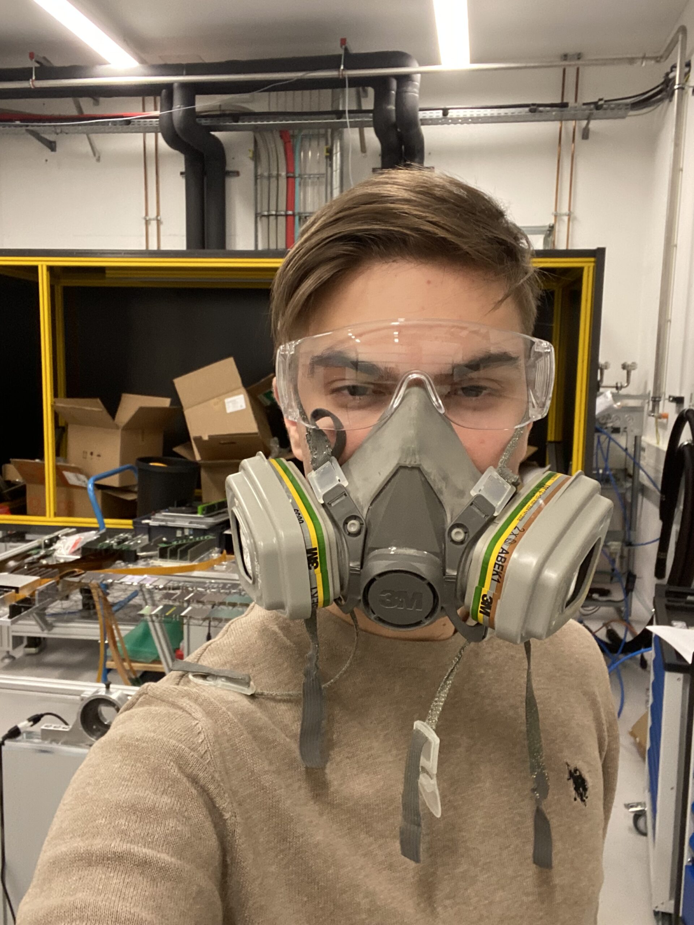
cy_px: 462
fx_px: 802
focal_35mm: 30
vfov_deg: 60.0
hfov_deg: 46.8
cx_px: 347
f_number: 2.2
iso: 250
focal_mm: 2.71
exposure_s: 1/50
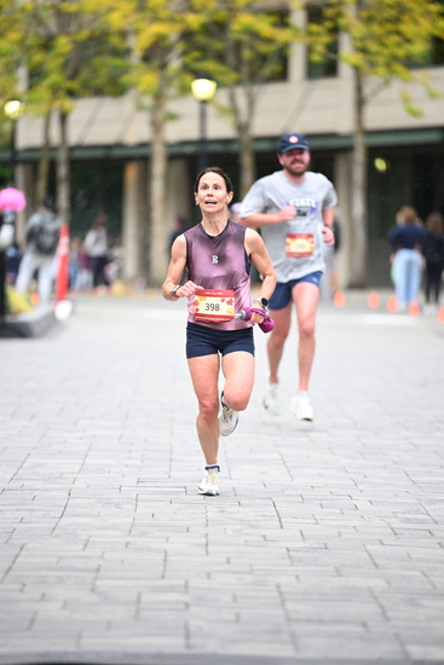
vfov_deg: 10.3
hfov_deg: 6.9
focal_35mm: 200
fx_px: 3697
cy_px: 332
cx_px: 222
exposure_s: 1/1250
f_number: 2.8
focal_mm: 200
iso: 1250
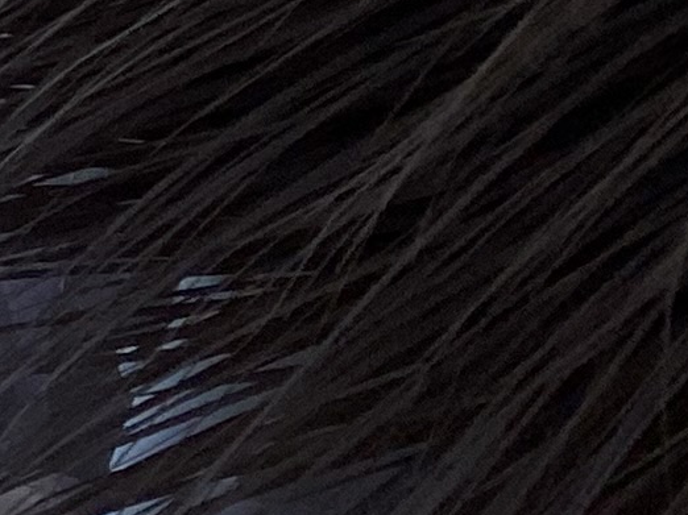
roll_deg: -3.3
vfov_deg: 6.6
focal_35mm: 201
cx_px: -1887
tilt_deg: -11.7
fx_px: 3993
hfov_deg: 7.5
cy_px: -1134
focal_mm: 4.25
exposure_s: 1/1429
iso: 32
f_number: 1.8
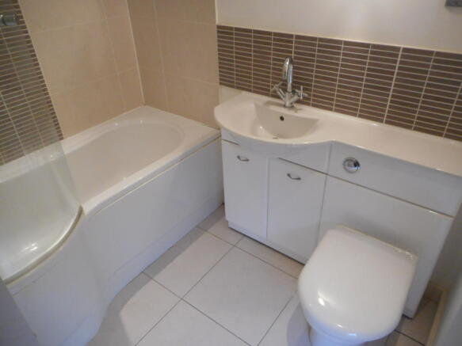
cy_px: 173
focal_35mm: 25
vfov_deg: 54.9
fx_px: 334
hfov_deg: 69.4
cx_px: 231
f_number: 3.7
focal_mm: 4.5
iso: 400
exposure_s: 1/20
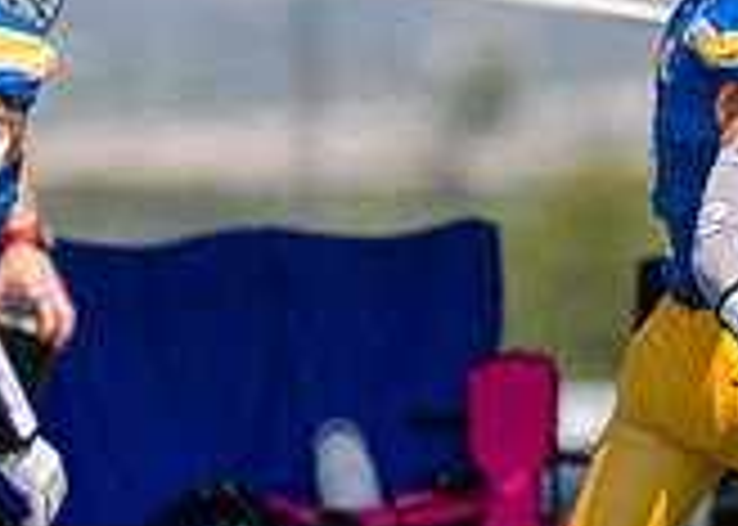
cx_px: 848
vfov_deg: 0.8
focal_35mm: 1774
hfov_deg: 1.1
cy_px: 321
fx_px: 37167
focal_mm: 200
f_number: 2.8
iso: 100
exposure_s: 1/2500
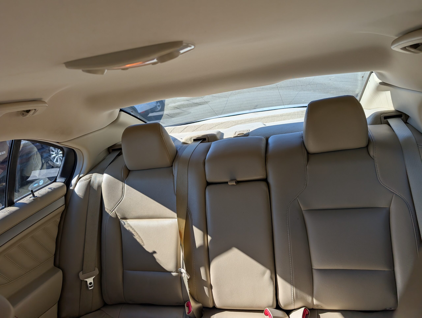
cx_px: 211
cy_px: 159
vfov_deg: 56.9
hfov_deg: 71.5
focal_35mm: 24
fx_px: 293
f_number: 1.68
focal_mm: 6.9
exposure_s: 1/538
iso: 20
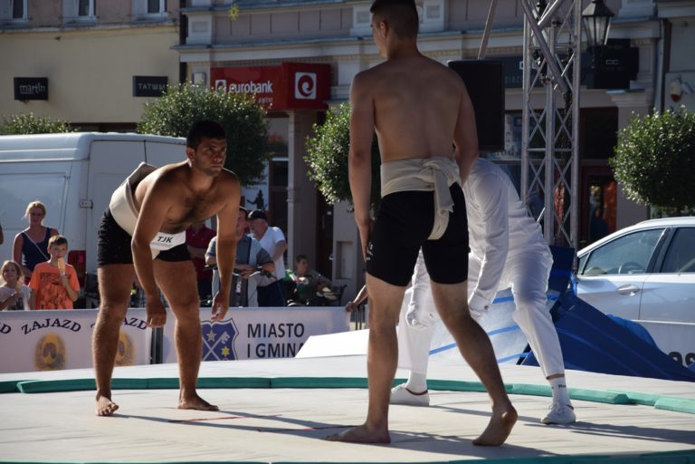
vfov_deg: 9.3
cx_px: 348
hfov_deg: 14.0
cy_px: 232
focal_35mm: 147
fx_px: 2838
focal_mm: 98
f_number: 5.6
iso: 400
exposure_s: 1/1600
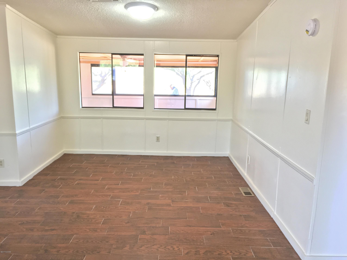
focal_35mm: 29
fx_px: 291
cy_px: 130
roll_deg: -1.8
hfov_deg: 61.7
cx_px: 174
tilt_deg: -10.4
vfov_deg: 48.2
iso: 80
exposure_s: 1/30
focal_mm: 4.15
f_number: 2.2
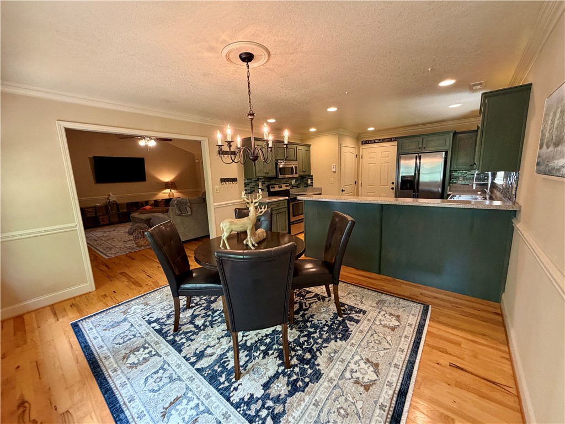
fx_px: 229
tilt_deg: -9.8
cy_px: 212
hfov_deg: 102.1
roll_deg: +1.7
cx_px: 282
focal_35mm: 14
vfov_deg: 85.7
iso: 320
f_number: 2.2
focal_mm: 2.22
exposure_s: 1/60
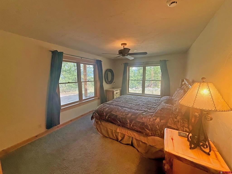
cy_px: 87
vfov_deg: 85.7
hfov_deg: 102.1
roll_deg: +1.1
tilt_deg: -6.6
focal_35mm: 14
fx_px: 94
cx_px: 116
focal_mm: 2.22
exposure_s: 1/120
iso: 125
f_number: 2.2
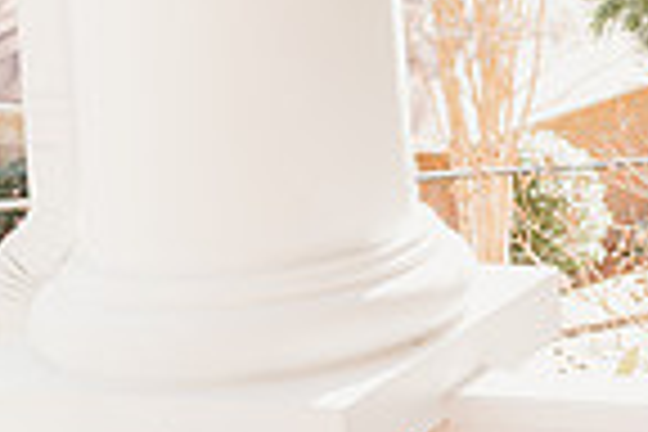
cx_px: 1192
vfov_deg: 13.9
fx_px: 1746
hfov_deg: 17.0
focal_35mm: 97
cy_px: -7
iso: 400
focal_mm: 24
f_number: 4.5
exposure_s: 1/200
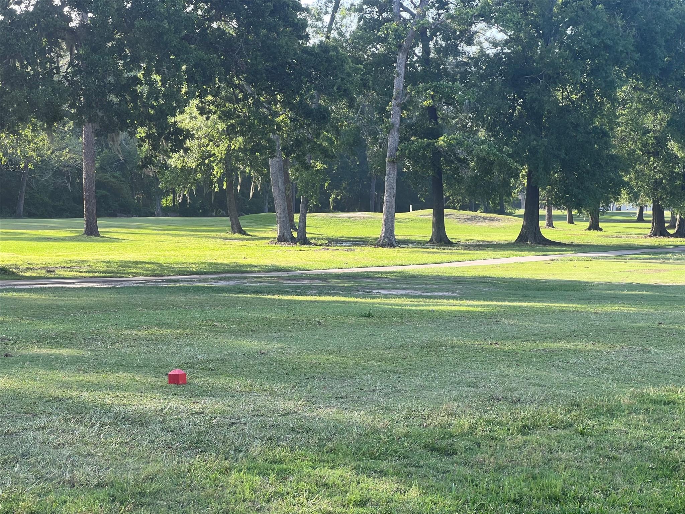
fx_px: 1524
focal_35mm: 77
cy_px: 257
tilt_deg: -1.5
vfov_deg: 19.1
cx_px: 342
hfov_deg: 25.3
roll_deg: +0.0
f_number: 2.8
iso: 25
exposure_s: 1/121
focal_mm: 9
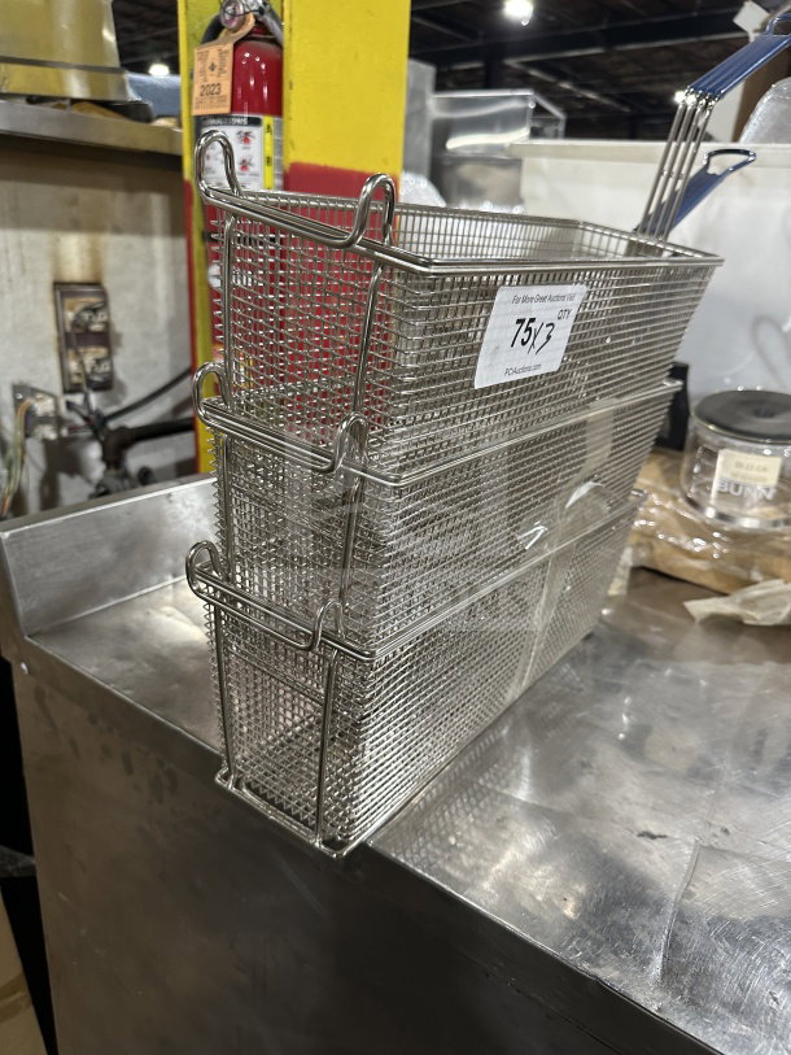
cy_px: 528
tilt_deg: -18.5
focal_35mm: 24
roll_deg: -4.1
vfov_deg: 71.6
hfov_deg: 56.8
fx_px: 731
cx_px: 396
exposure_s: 1/62
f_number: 1.78
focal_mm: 6.86
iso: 250
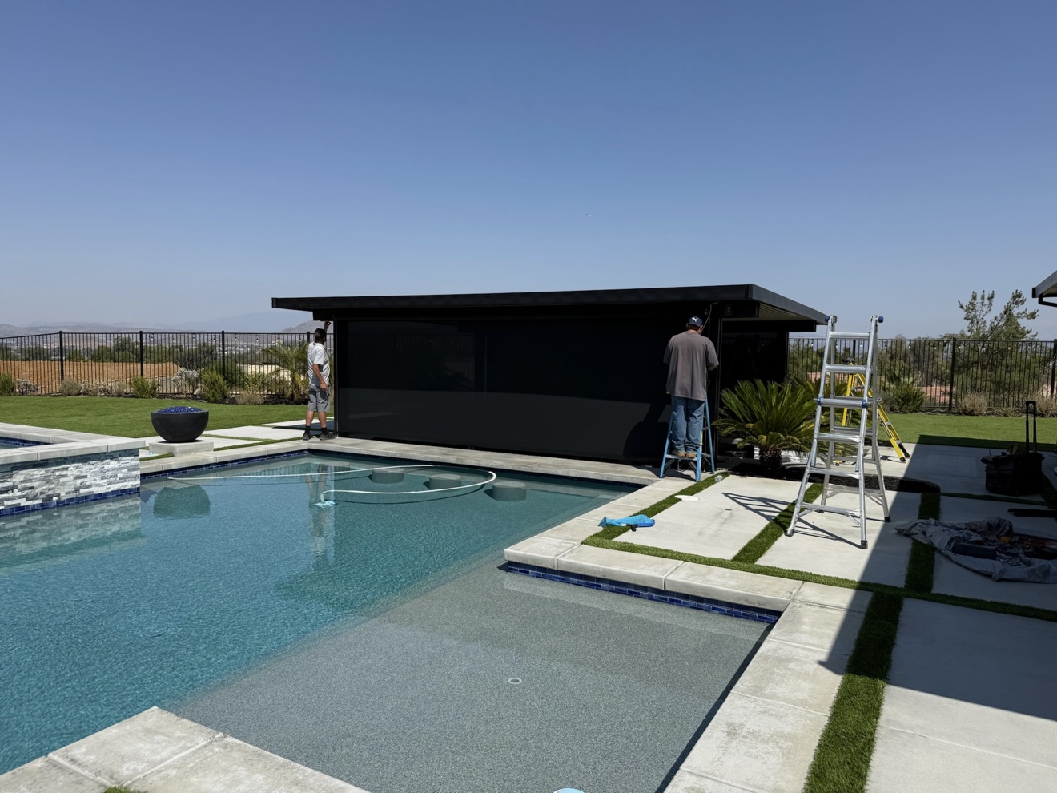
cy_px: 396
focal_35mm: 24
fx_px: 733
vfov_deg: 56.8
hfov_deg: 71.6
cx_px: 528
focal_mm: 6.76
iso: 80
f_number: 1.78
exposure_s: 1/6173
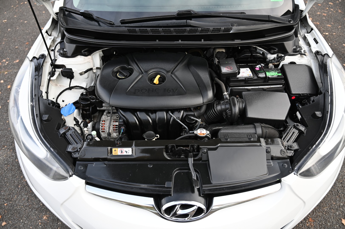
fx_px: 230
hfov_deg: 73.8
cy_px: 114
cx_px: 172
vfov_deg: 53.1
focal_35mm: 24
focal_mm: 24
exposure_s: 1/250
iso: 400
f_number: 4
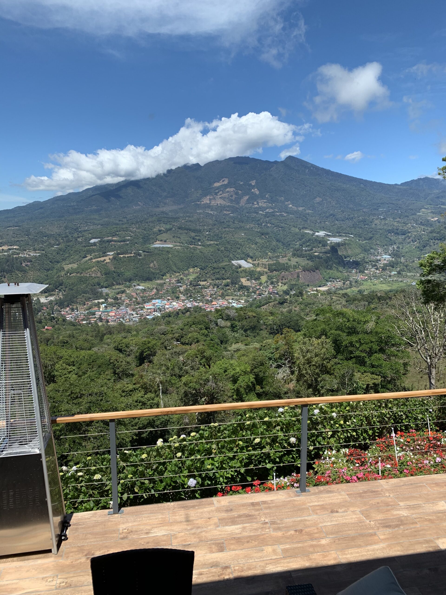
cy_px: 298
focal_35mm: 26
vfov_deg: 67.3
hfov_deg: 53.1
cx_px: 223
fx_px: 447
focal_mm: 4.25
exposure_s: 1/1845
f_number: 1.8
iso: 25
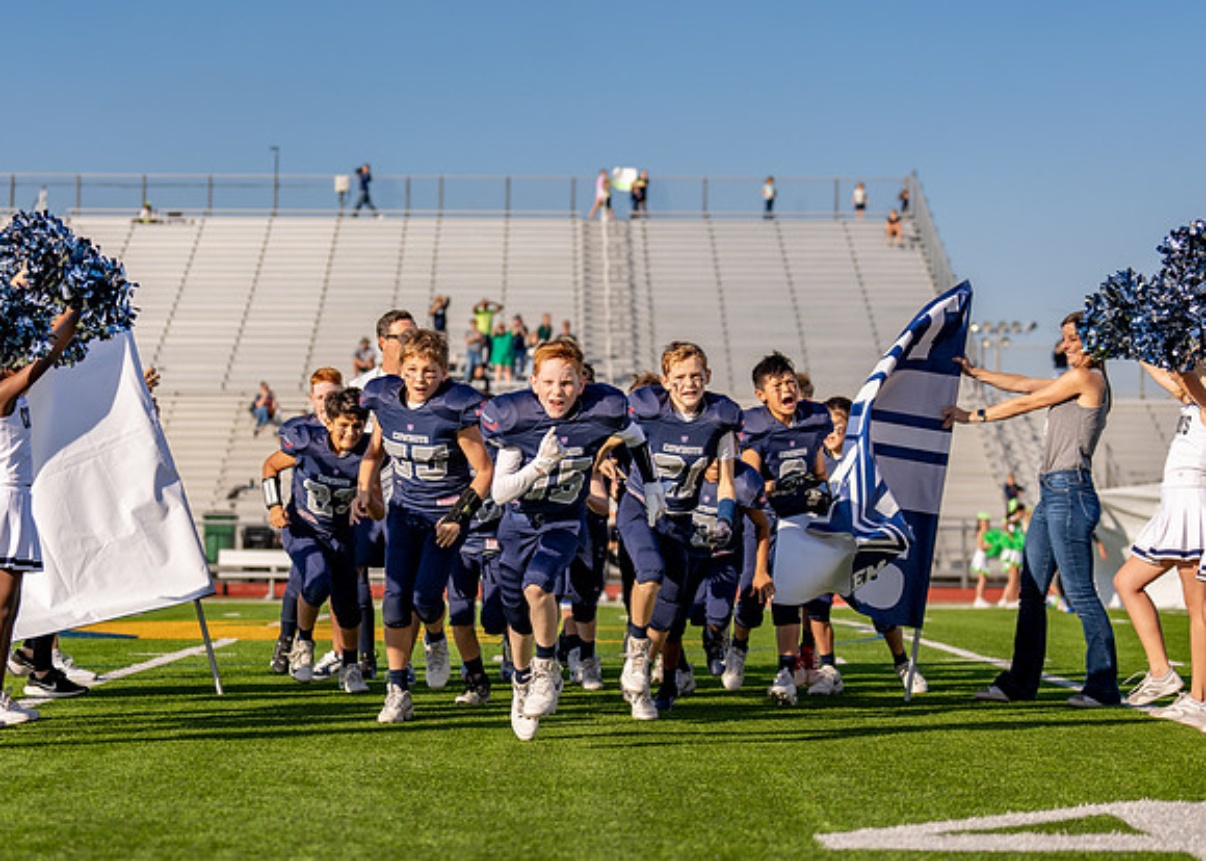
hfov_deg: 21.9
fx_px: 3111
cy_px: 504
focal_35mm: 91
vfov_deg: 15.7
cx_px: 541
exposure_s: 1/2500
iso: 100
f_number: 2.8
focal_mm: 70
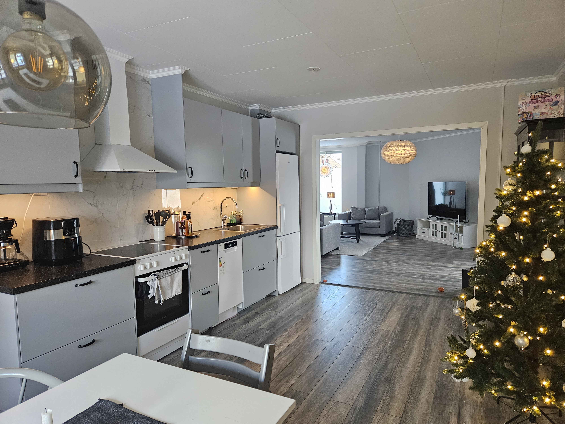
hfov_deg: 73.9
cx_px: 282
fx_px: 375
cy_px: 212
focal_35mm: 23
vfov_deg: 58.9
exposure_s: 1/100
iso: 640
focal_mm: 5.4
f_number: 1.8
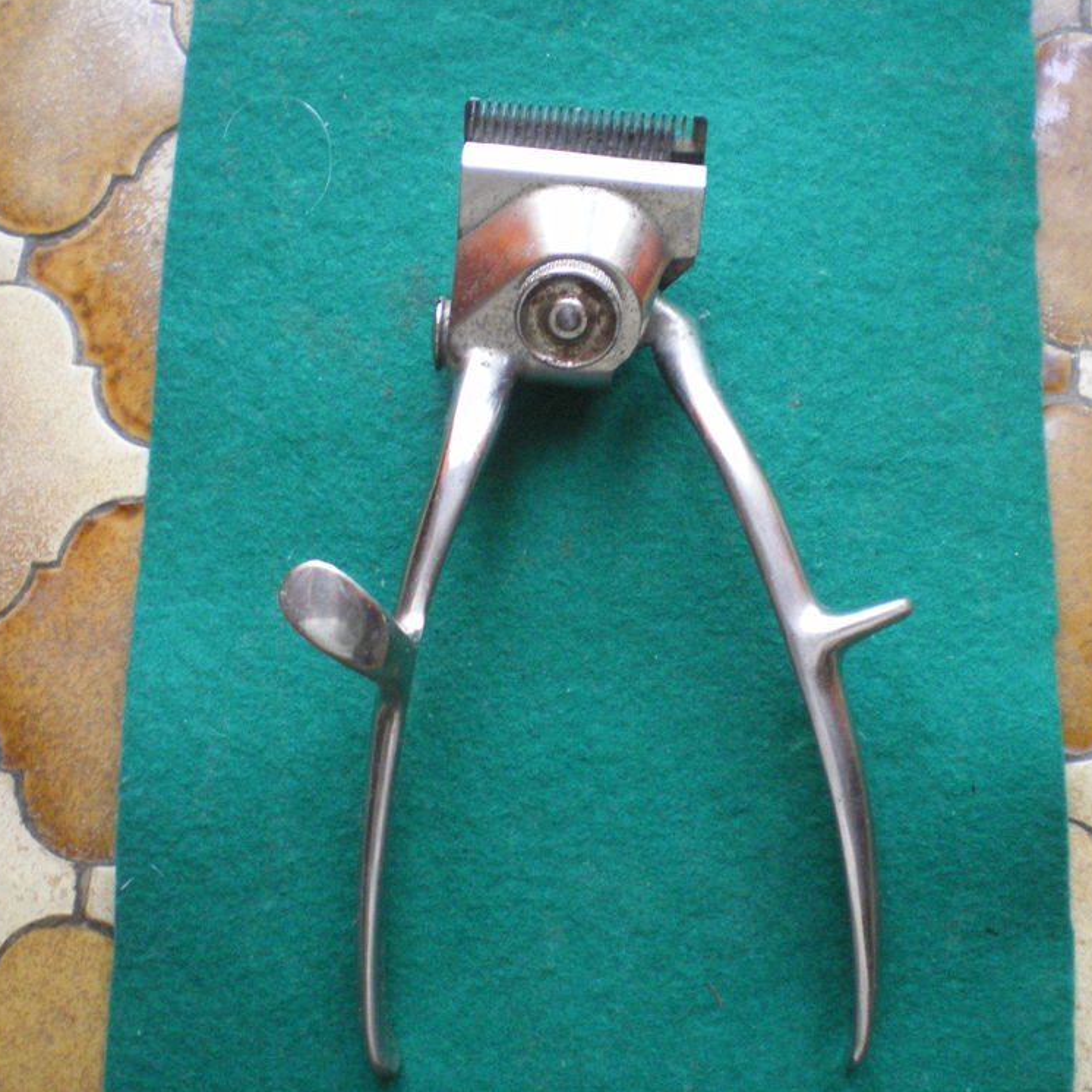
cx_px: 599
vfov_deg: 37.6
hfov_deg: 37.5
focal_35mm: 45
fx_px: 1606
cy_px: 545
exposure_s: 1/25
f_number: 3.1
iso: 400
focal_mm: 6.3
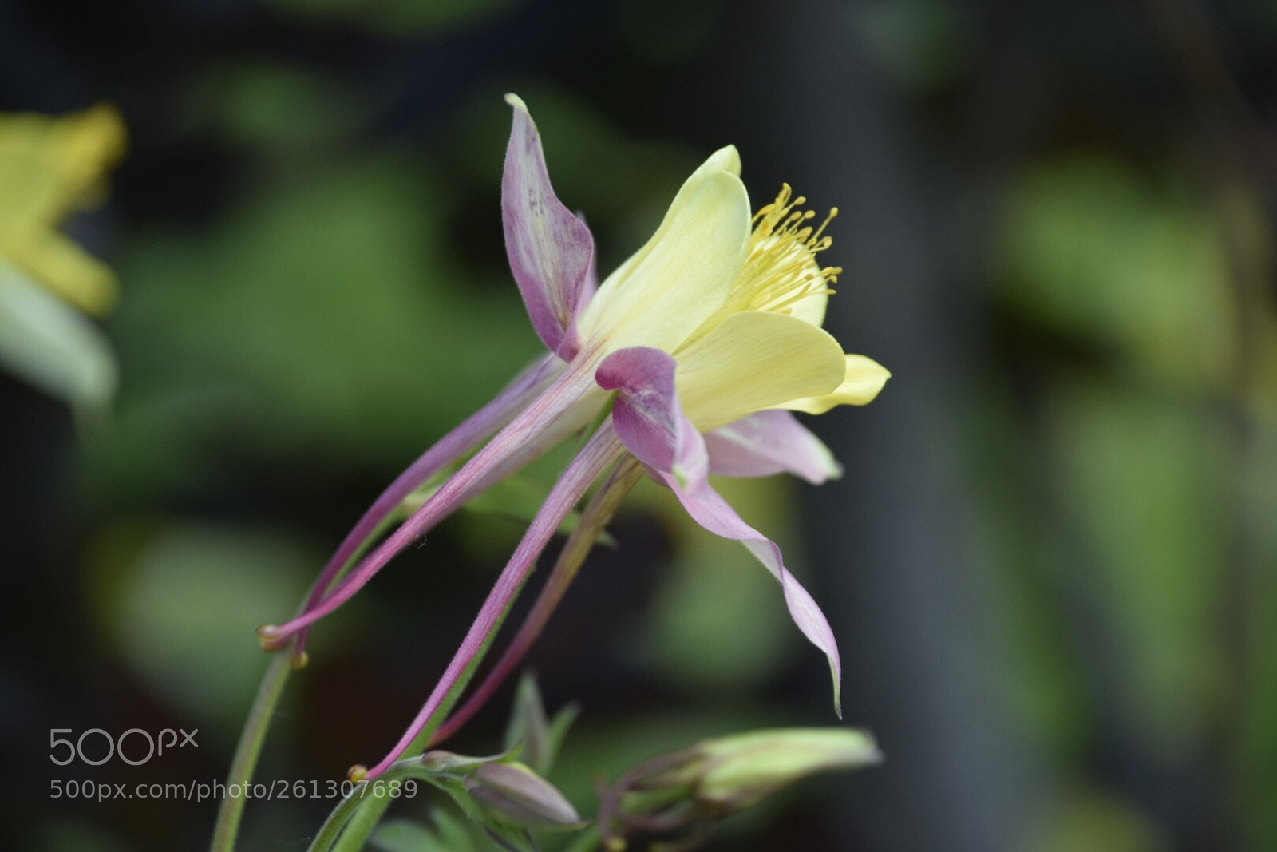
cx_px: 638
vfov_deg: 3.1
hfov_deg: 4.6
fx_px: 15963
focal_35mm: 450
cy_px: 426
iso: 400
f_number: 7.1
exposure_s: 1/125
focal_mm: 300
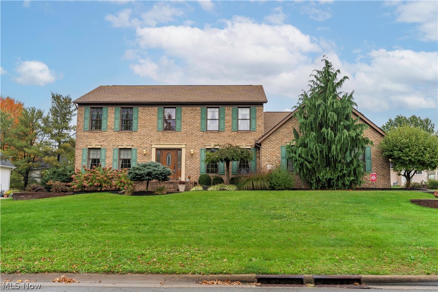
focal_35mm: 32
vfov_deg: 41.1
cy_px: 146
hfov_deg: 58.7
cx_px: 219
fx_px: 389
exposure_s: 1/1600
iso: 250
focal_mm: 32
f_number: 8
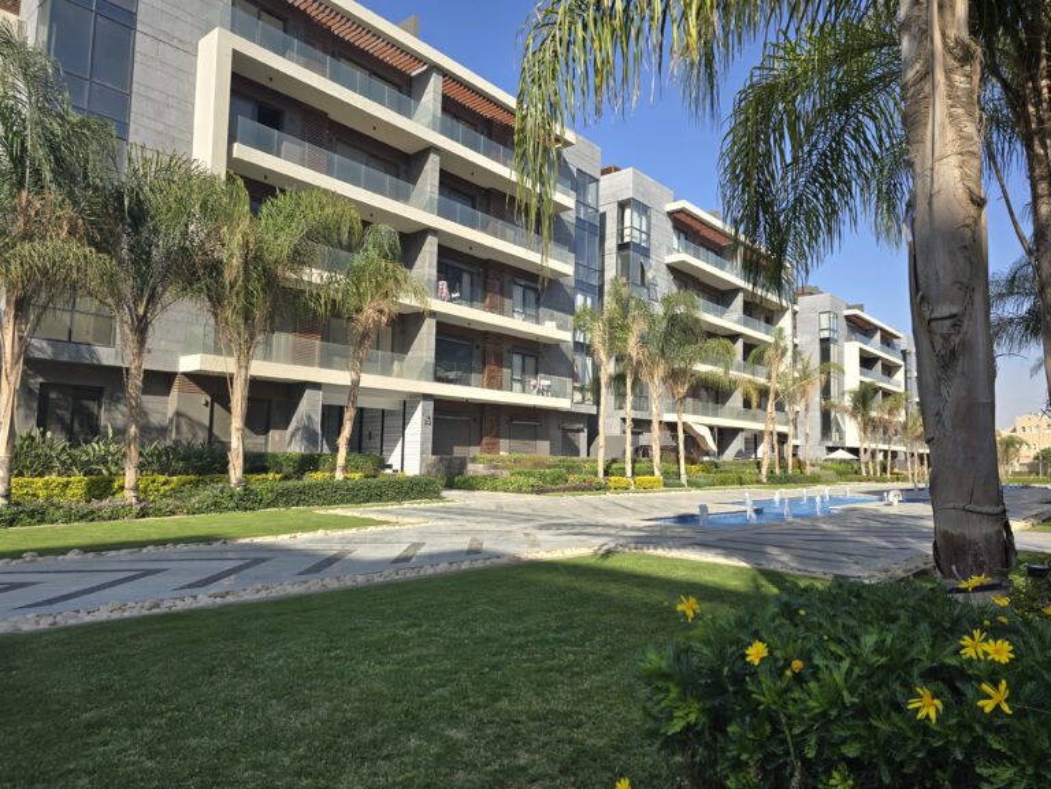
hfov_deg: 73.9
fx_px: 698
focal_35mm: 23
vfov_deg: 58.9
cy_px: 394
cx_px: 526
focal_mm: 6.3
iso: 12
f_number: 1.7
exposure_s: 1/462
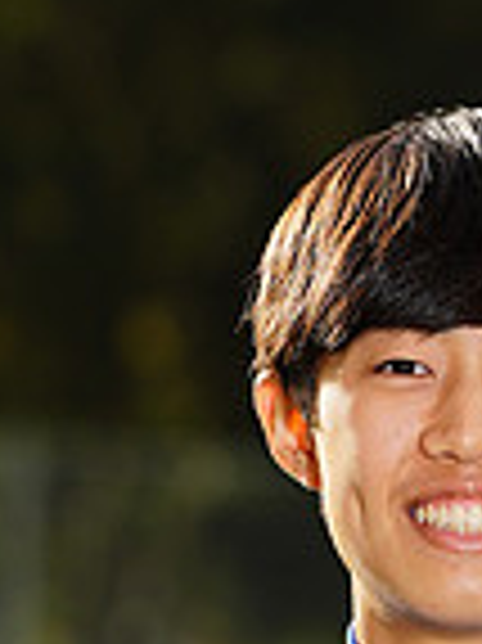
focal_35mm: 848
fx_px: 15767
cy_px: 1000
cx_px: 306
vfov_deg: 2.3
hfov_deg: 1.8
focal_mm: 218
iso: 100
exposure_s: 1/200
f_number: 7.1
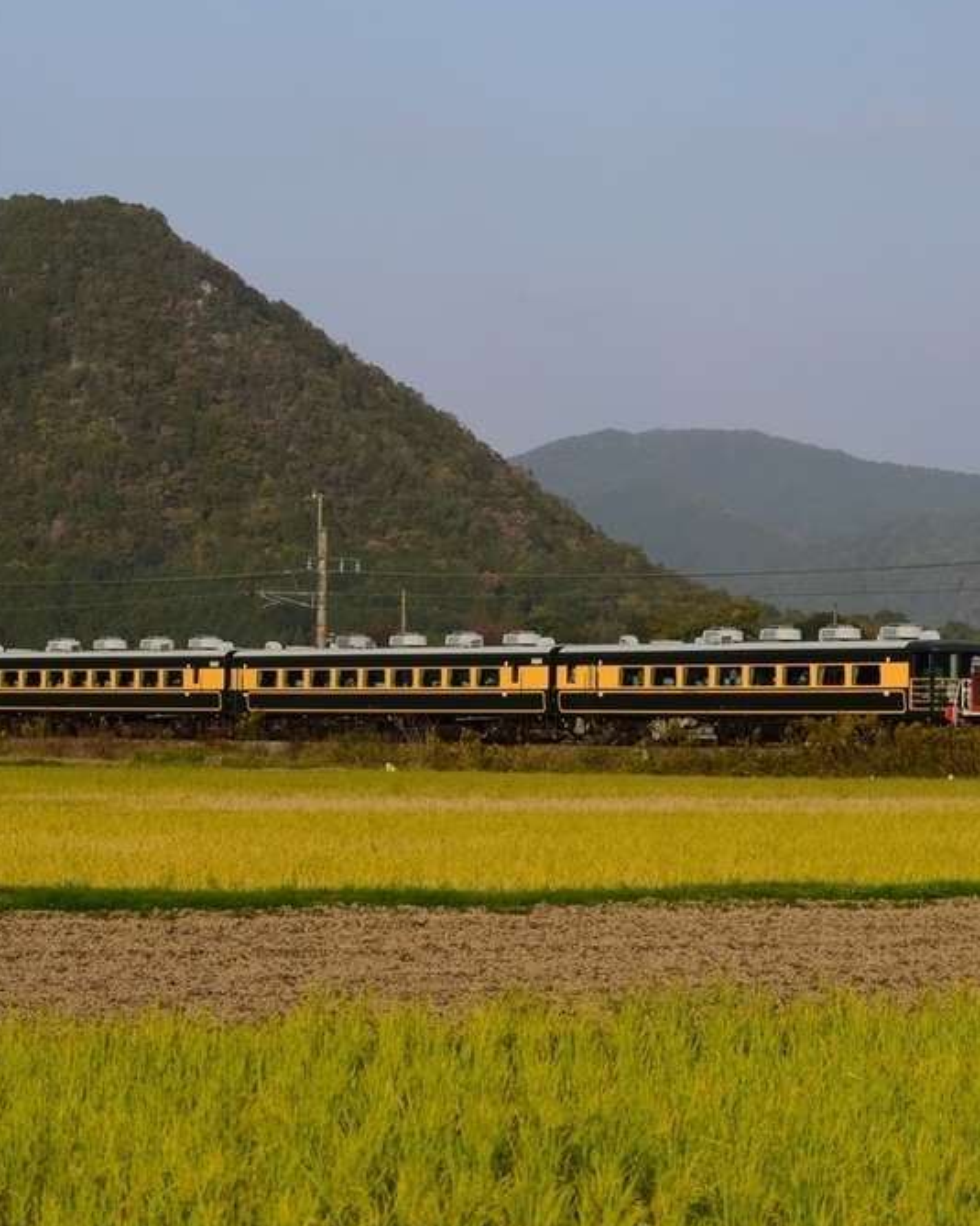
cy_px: 508
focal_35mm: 139
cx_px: 441
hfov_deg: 11.1
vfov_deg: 13.9
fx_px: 5035
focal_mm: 55
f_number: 6.3
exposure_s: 1/1000
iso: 320
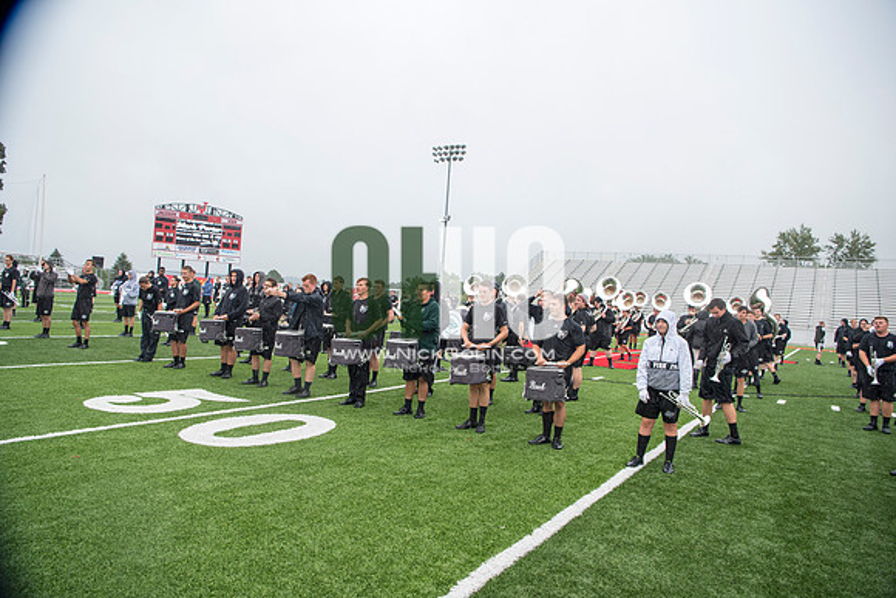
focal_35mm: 24
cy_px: 299
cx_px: 448
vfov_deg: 53.2
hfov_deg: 73.7
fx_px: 597
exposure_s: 1/500
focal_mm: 24
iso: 400
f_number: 4
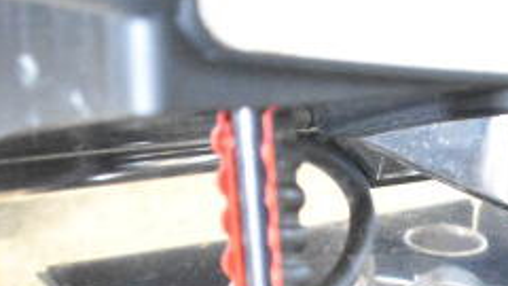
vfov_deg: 13.0
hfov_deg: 23.0
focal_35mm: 88
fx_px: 1185
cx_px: 536
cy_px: 423
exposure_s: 1/30
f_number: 3.8
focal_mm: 22
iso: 20000
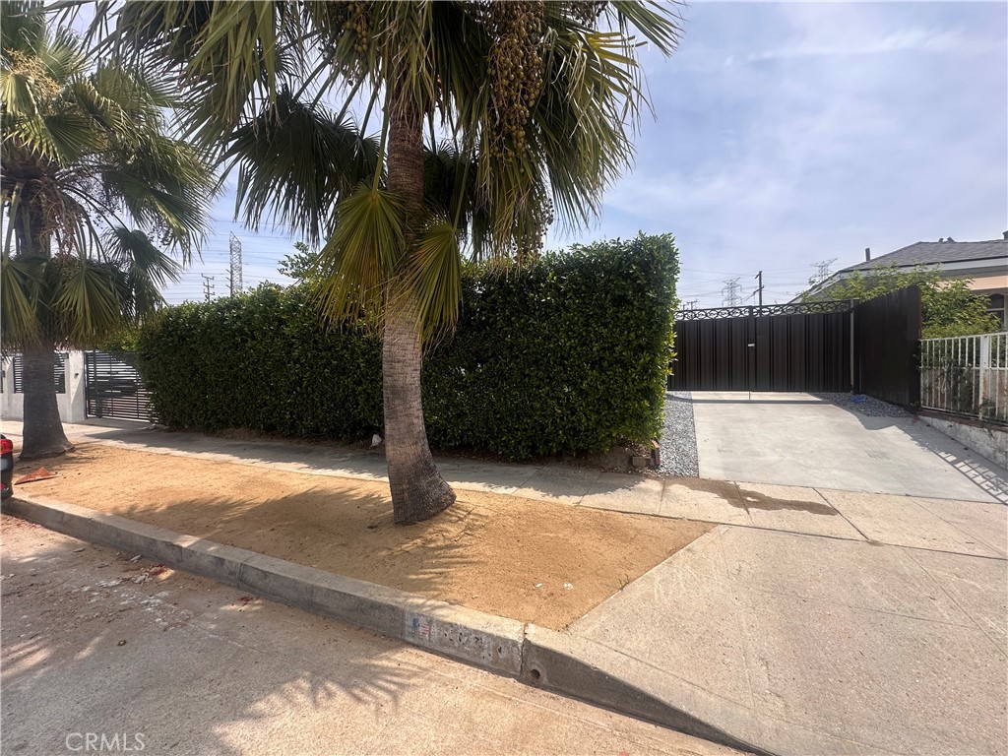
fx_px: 408
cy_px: 378
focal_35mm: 14
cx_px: 504
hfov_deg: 102.1
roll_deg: +0.7
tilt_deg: -1.7
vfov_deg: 85.7
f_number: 2.2
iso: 40
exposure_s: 1/1043
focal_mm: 2.22
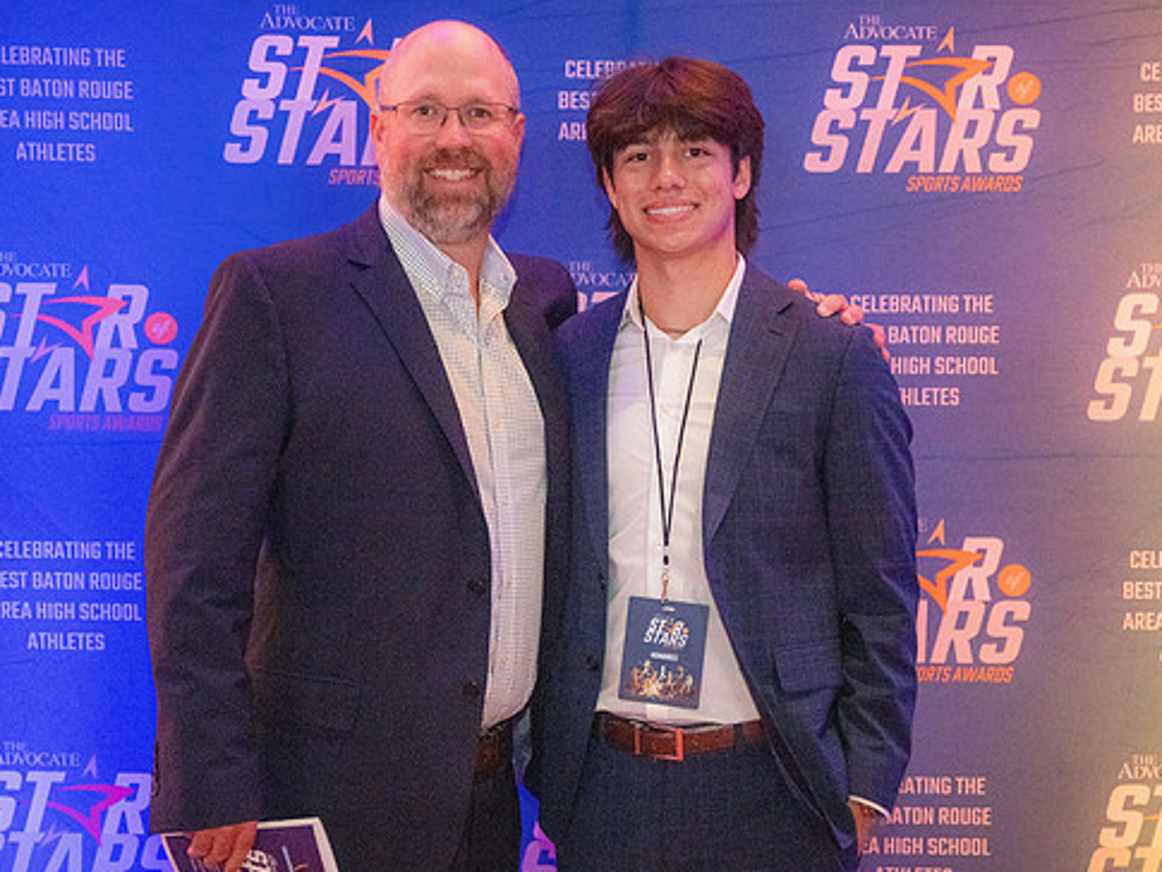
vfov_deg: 27.0
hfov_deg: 35.5
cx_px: 585
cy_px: 442
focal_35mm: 54
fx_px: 1813
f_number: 2.8
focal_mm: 47
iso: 5600
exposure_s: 1/125
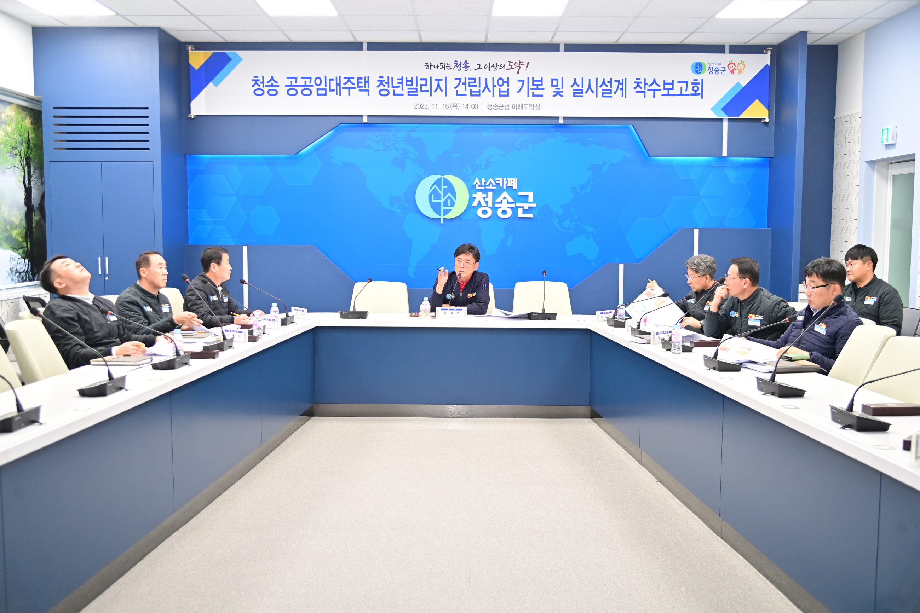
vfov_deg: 37.8
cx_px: 460
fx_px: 894
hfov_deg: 54.4
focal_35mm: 35
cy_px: 306
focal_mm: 35
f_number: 4
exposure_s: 1/250
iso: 2000
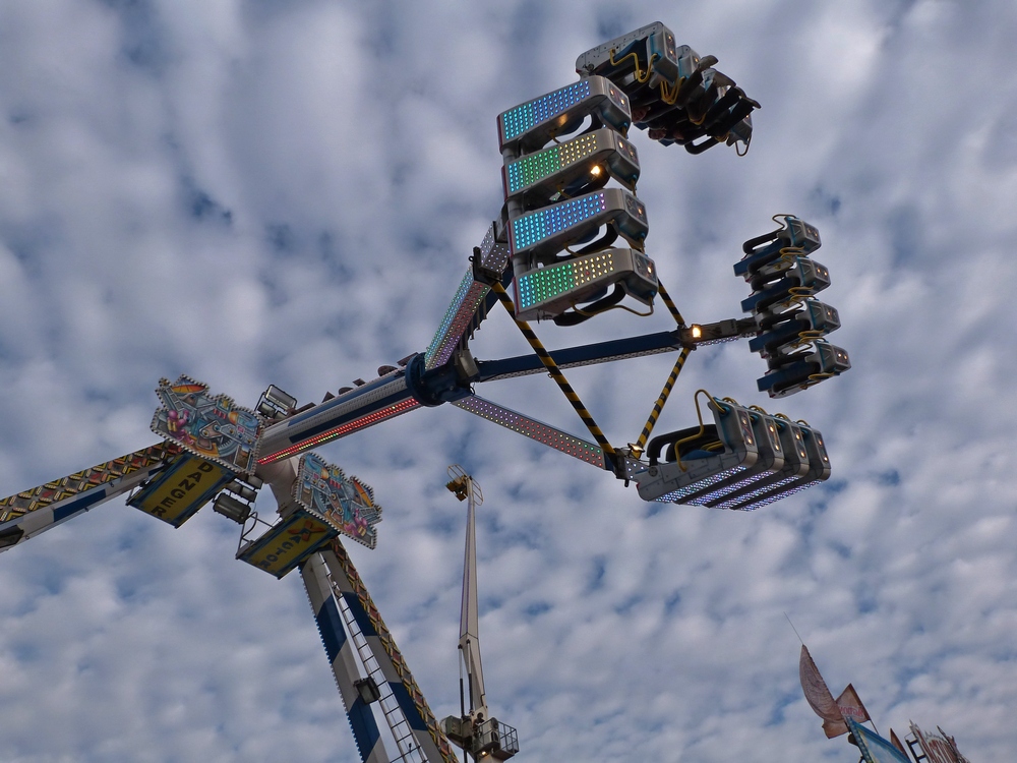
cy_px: 382
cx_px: 508
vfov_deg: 54.9
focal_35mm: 25
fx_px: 734
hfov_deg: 69.4
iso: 100
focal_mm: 4.5
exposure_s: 1/400
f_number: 5.6
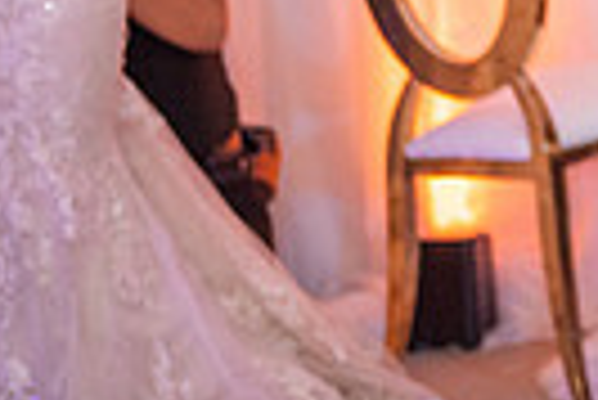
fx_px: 4191
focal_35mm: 252
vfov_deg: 5.3
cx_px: 1241
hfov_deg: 7.8
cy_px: -443
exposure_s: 1/160
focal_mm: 58
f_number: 2.8
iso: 1000
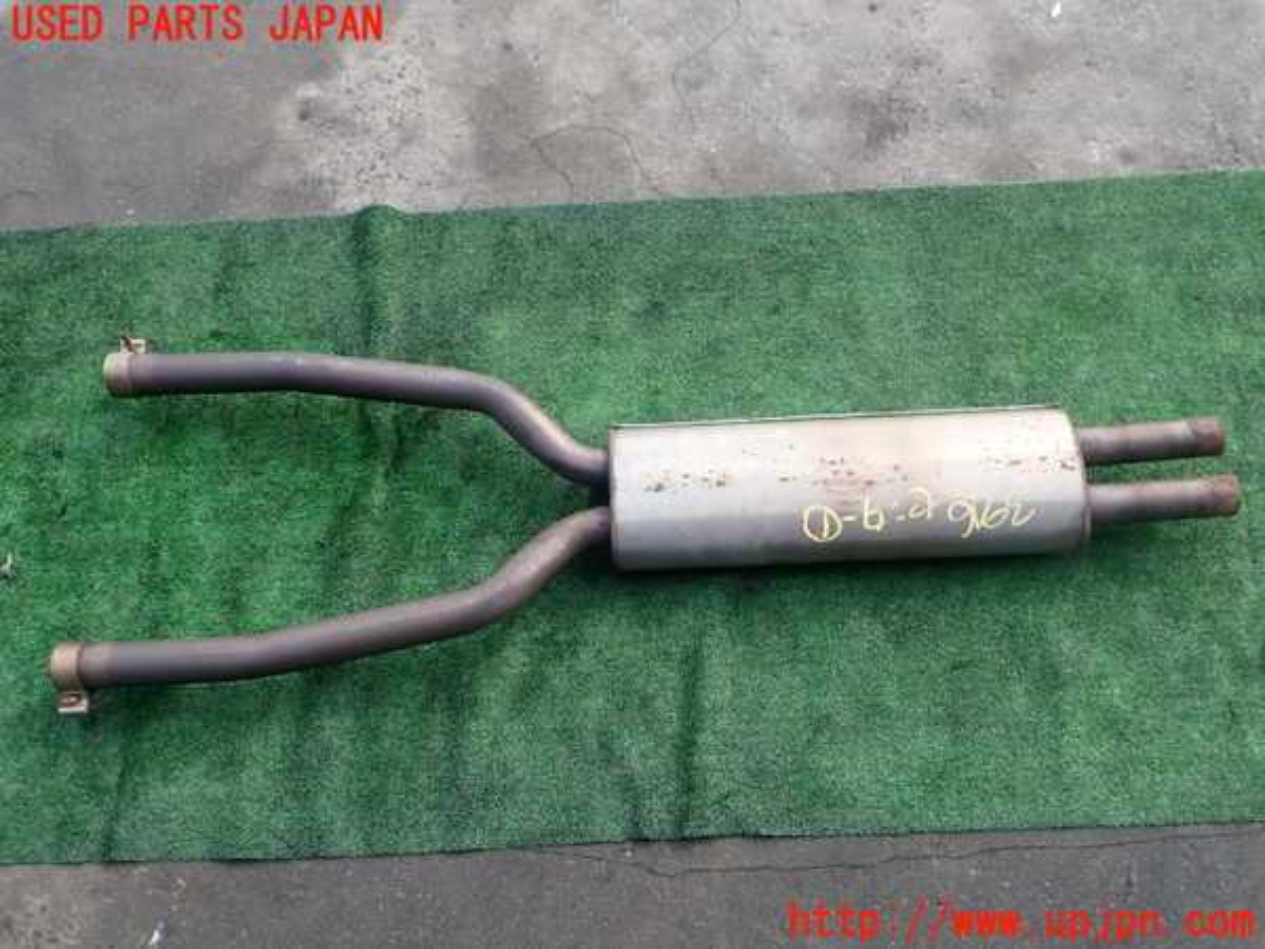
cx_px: 632
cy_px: 474
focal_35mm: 30
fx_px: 1096
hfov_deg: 60.0
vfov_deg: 46.8
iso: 100
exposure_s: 1/200
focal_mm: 5.4
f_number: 3.2
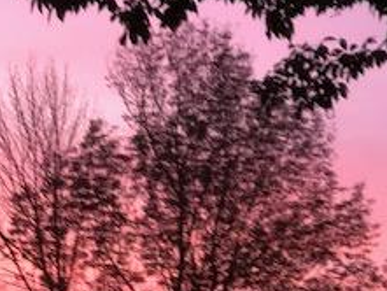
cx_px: 37
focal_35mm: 165
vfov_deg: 9.0
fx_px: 1846
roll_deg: -3.8
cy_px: 256
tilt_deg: +7.5
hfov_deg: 11.9
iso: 800
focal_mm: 6.6
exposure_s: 1/60
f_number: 2.8
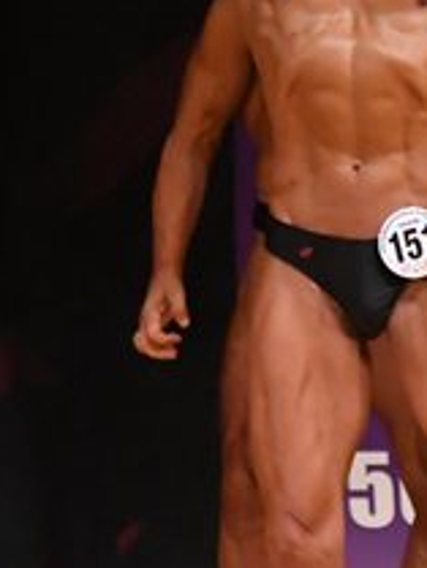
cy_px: 299
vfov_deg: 2.0
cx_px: 475
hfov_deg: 1.5
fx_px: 16693
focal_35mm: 1016
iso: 4500
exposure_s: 1/400
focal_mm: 190
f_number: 5.6
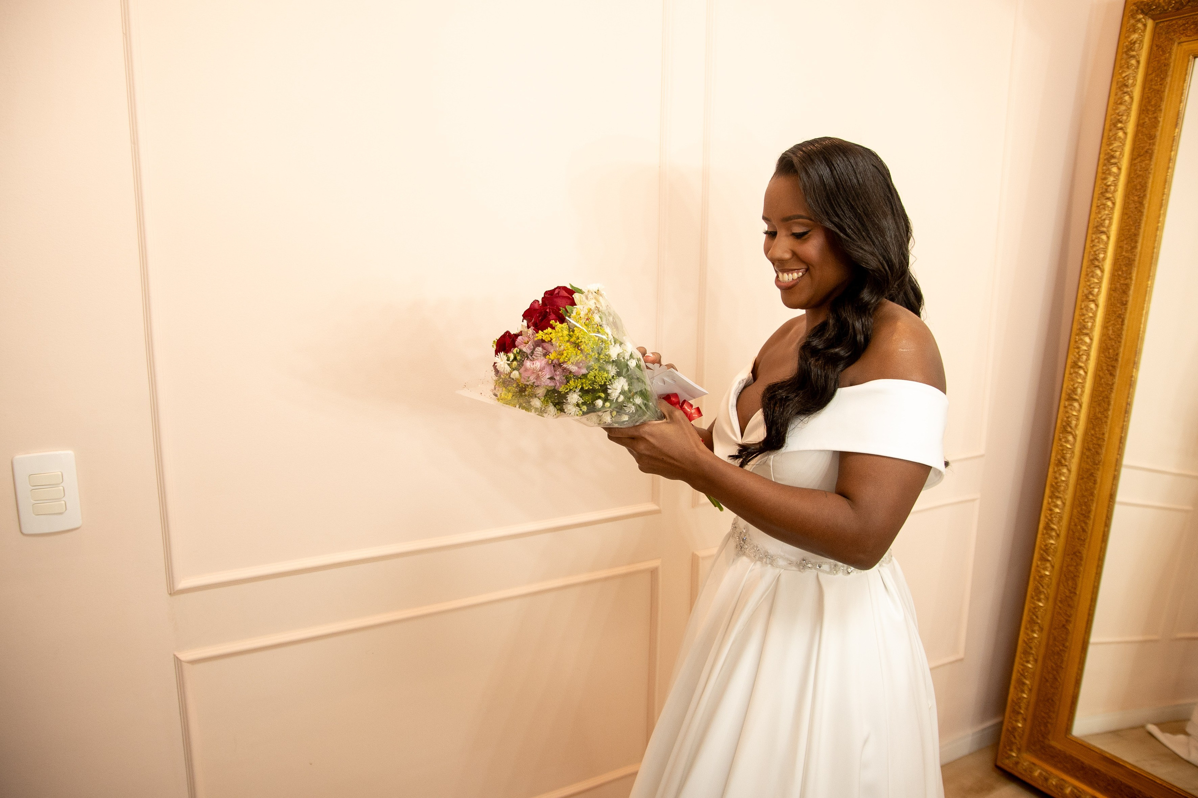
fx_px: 832
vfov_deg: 51.3
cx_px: 599
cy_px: 399
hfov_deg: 71.5
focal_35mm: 25
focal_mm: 17
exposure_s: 1/200
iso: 800
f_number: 3.2
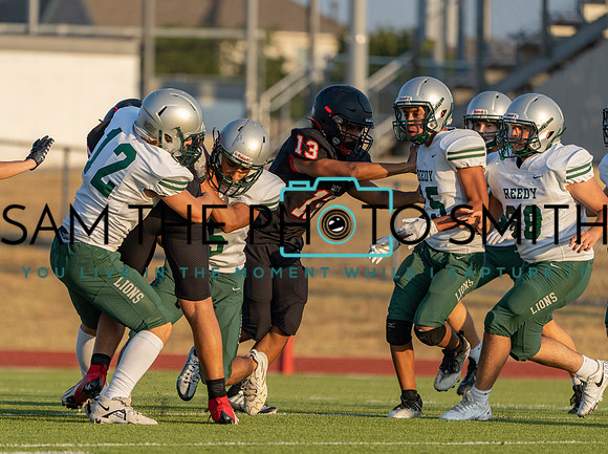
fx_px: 8642
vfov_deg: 3.0
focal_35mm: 493
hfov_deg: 4.0
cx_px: 219
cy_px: 259
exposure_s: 1/1250
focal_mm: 400
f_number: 5.6
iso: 400
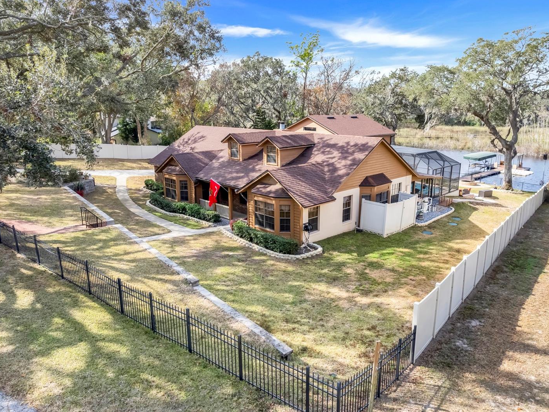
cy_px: 206
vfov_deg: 56.8
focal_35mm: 24
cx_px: 289
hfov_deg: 71.5
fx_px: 381
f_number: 2.8
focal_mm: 8.38
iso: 110
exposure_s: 1/100
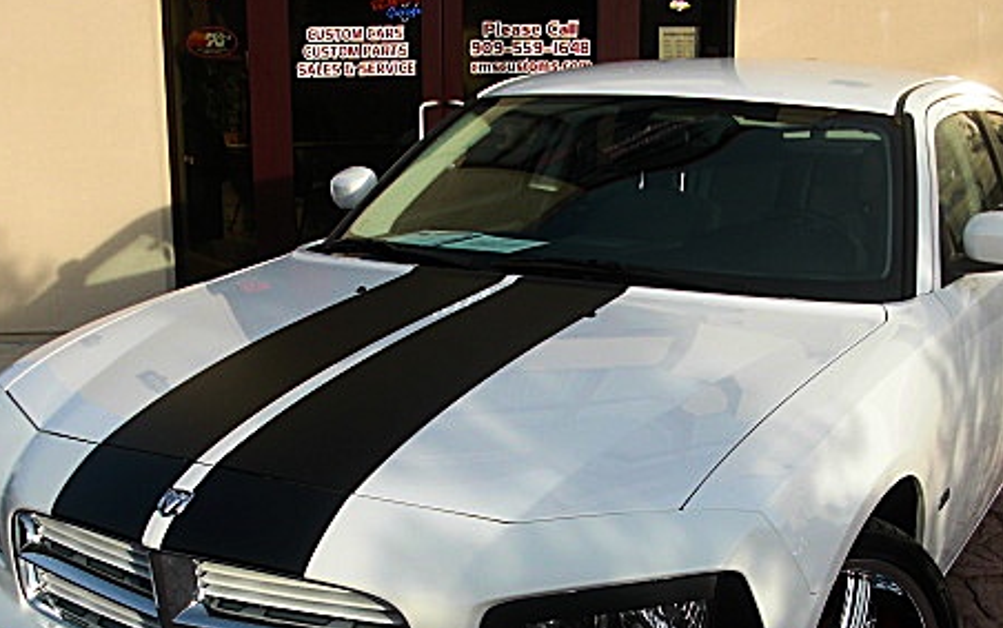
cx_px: 508
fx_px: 1477
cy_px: 484
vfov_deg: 23.7
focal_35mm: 54
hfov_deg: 37.5
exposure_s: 1/640
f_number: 2.8
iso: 50
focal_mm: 6.3
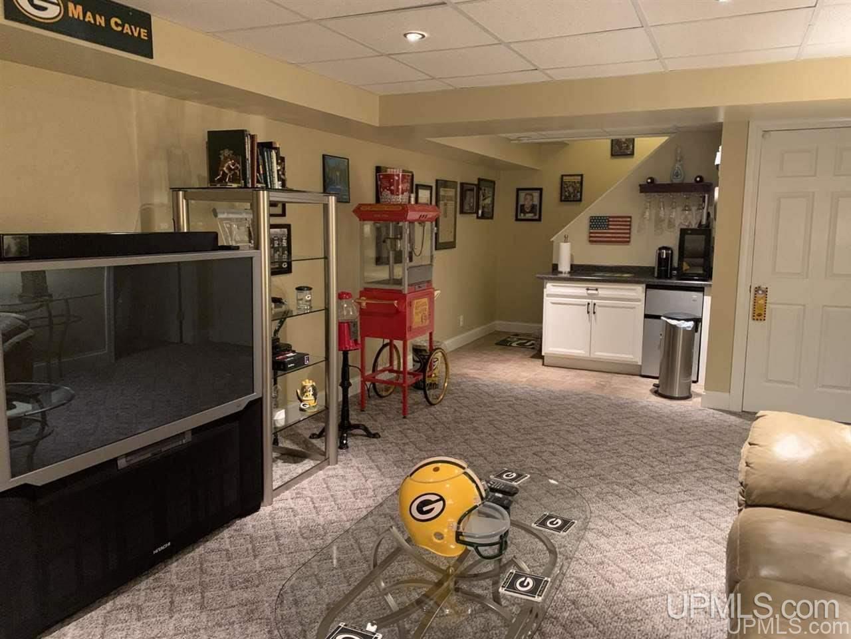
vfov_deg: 53.1
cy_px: 320
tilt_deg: -8.9
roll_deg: -0.2
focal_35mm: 26
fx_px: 639
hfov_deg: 67.3
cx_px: 426
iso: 400
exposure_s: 1/30
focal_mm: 4.25
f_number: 1.8
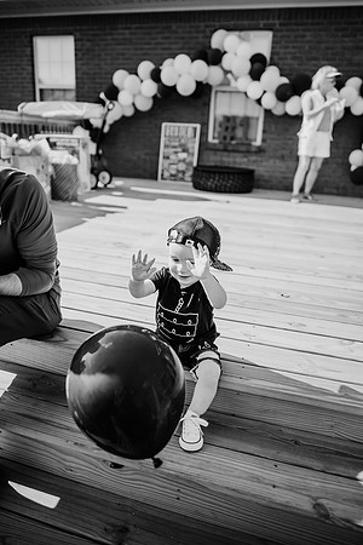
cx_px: 182
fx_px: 363
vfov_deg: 73.7
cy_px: 272
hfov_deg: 53.1
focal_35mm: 24
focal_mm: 24
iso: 100
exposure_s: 1/2000
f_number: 2.2
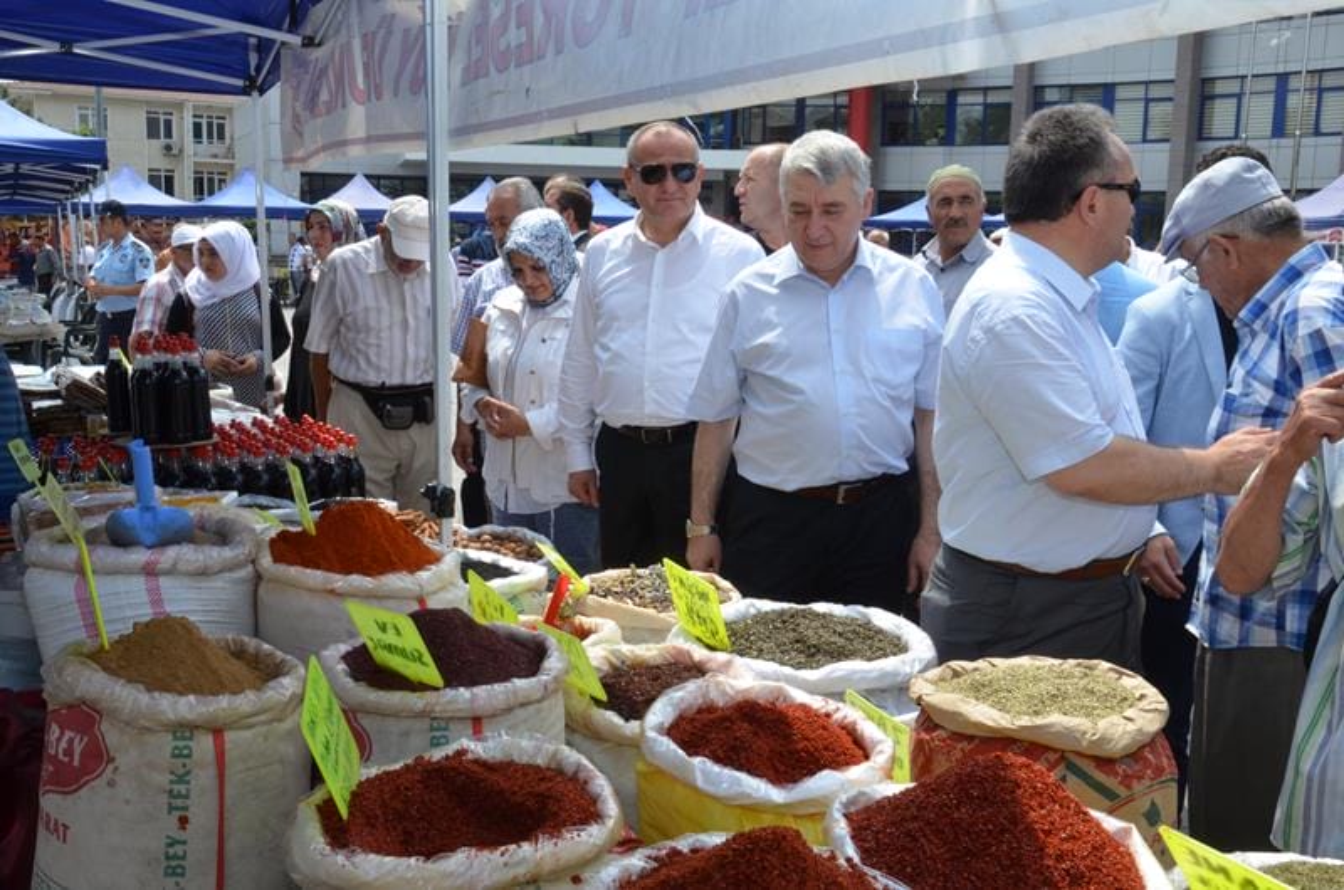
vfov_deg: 36.7
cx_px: 672
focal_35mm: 36
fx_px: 1341
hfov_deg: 53.2
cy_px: 445
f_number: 25
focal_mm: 24
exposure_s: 1/250
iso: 1000
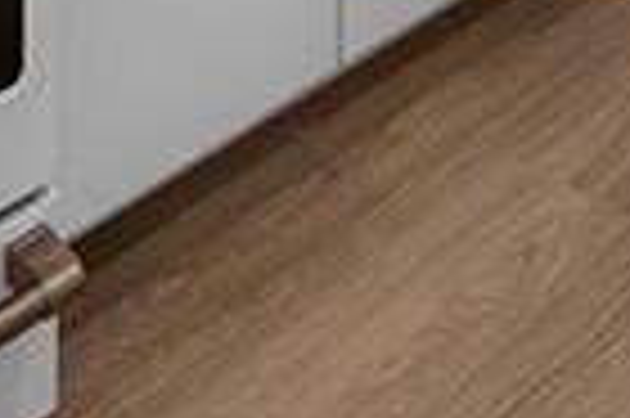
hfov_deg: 21.2
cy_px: -546
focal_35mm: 88
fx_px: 1538
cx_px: -166
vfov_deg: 12.5
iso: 200
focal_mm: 12
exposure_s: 1/30
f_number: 8
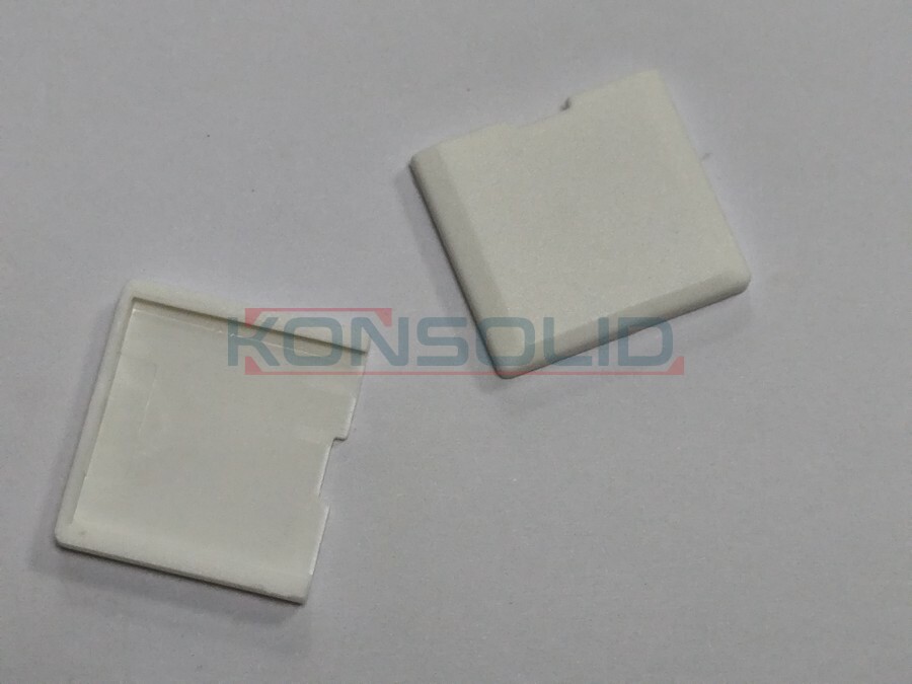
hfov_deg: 21.1
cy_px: 342
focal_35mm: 93
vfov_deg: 15.9
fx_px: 2450
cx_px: 456
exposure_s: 1/50
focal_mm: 6.14
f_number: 1.65
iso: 400
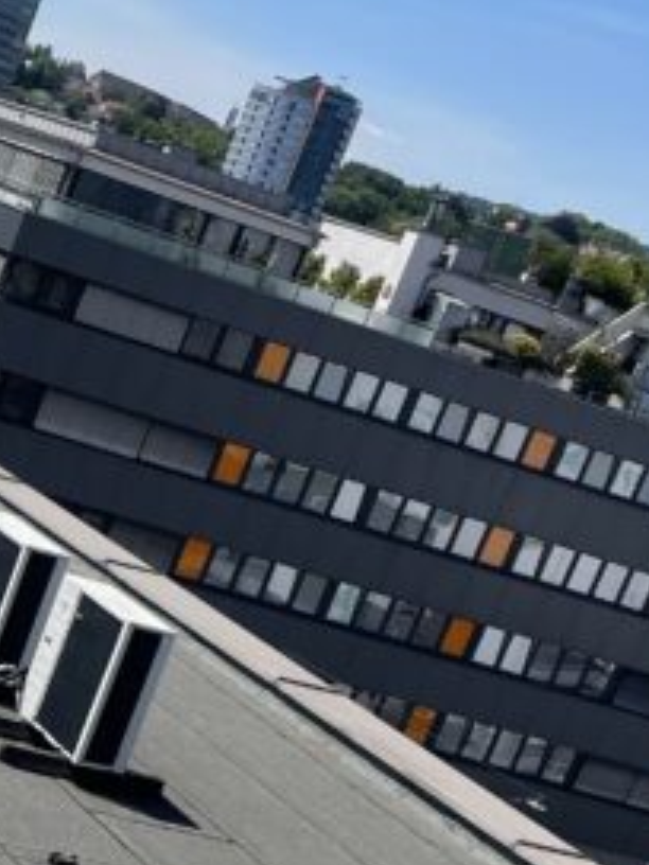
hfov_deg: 14.3
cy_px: 709
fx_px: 2450
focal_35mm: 98
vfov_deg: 19.8
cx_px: -274
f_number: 1.6
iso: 32
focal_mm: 4.2
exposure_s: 1/3861
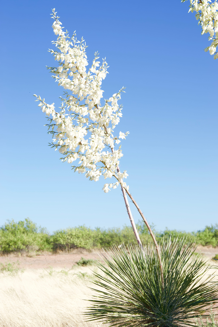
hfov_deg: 13.8
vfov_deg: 20.6
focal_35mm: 99
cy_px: 164
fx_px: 899
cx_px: 109
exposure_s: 1/320
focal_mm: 66
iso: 200
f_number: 8
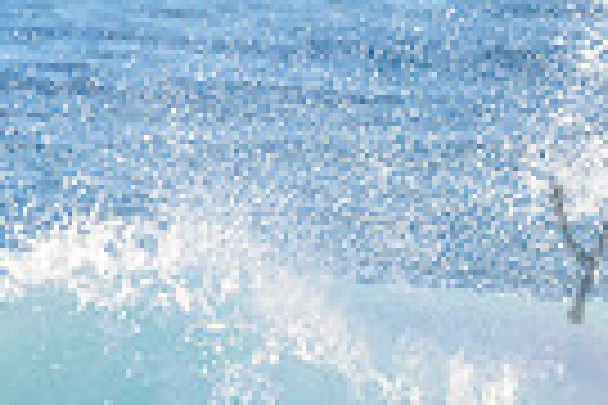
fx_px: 36274
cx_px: 1013
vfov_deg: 0.6
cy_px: 214
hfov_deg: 1.0
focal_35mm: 2148
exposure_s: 1/2000
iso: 450
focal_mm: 500
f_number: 5.6
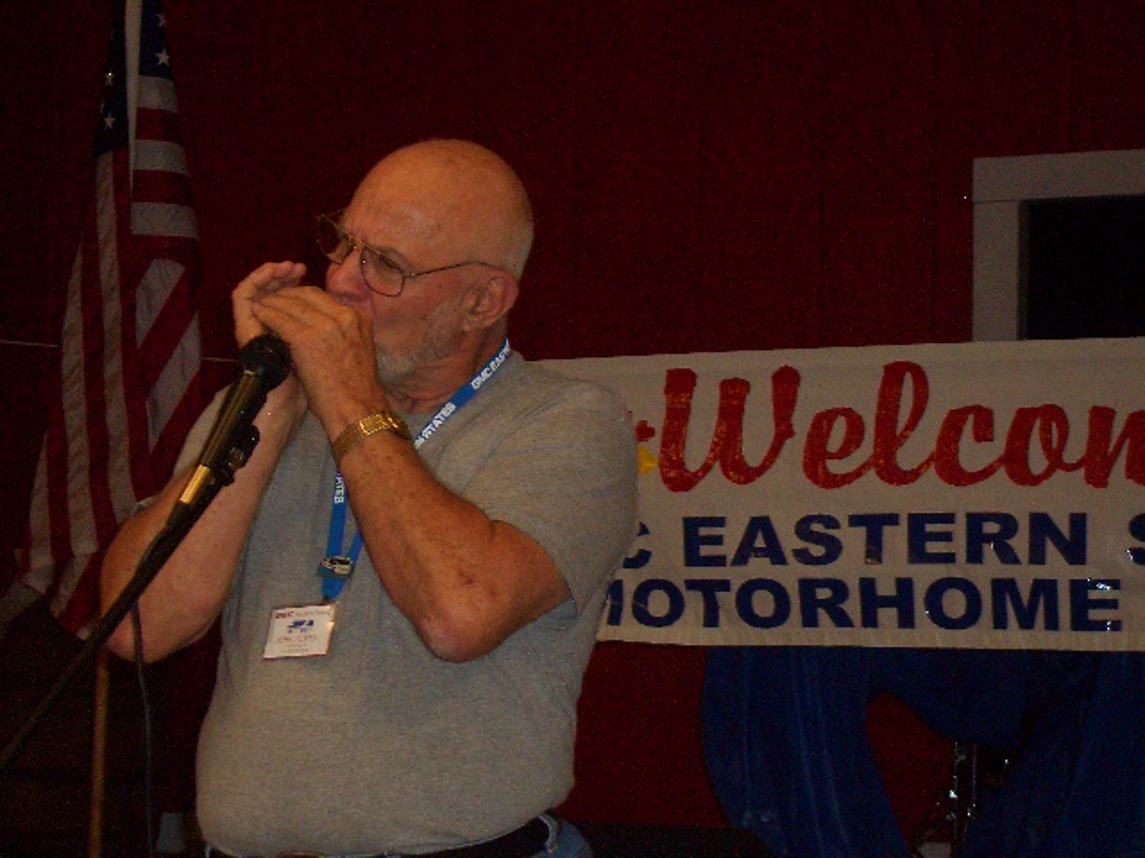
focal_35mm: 88
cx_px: 572
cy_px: 429
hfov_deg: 22.3
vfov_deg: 16.8
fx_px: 2911
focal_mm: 14.6
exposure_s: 1/60
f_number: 4.4
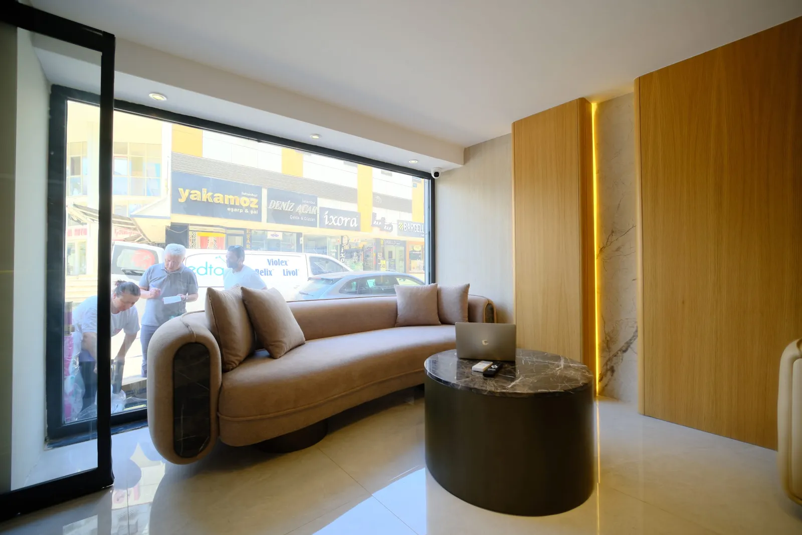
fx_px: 312
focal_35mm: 14
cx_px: 401
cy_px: 268
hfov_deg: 104.2
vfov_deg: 81.2
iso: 160
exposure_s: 1/60
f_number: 2.8
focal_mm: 9
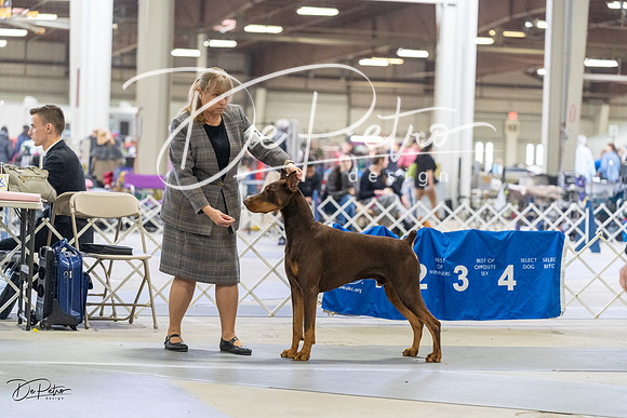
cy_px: 209
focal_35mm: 118
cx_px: 314
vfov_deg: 11.6
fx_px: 2056
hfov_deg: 17.3
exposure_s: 1/320
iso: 6400
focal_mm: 118
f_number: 3.5
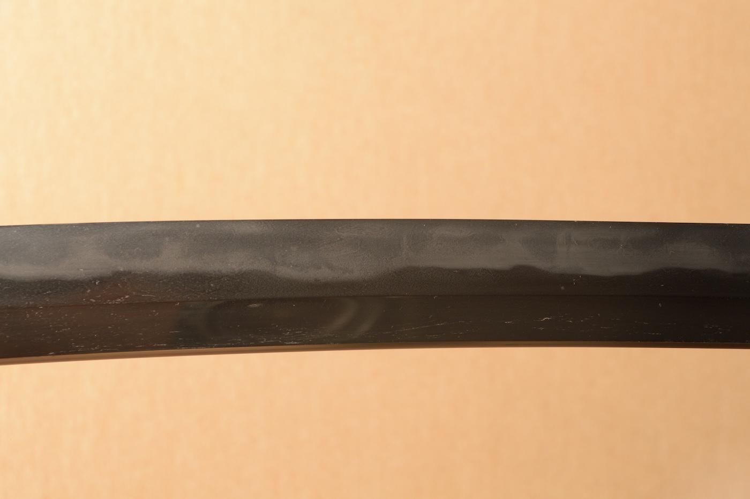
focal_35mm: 105
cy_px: 250
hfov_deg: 19.5
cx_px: 375
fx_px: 2186
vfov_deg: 13.0
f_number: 11
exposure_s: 1/1.6
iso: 400
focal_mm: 70
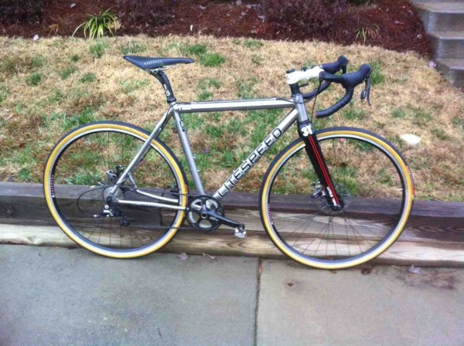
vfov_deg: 40.6
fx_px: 468
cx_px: 232
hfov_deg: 52.7
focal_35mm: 35
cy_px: 173
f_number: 2.8
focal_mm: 3.85
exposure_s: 1/15
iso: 320
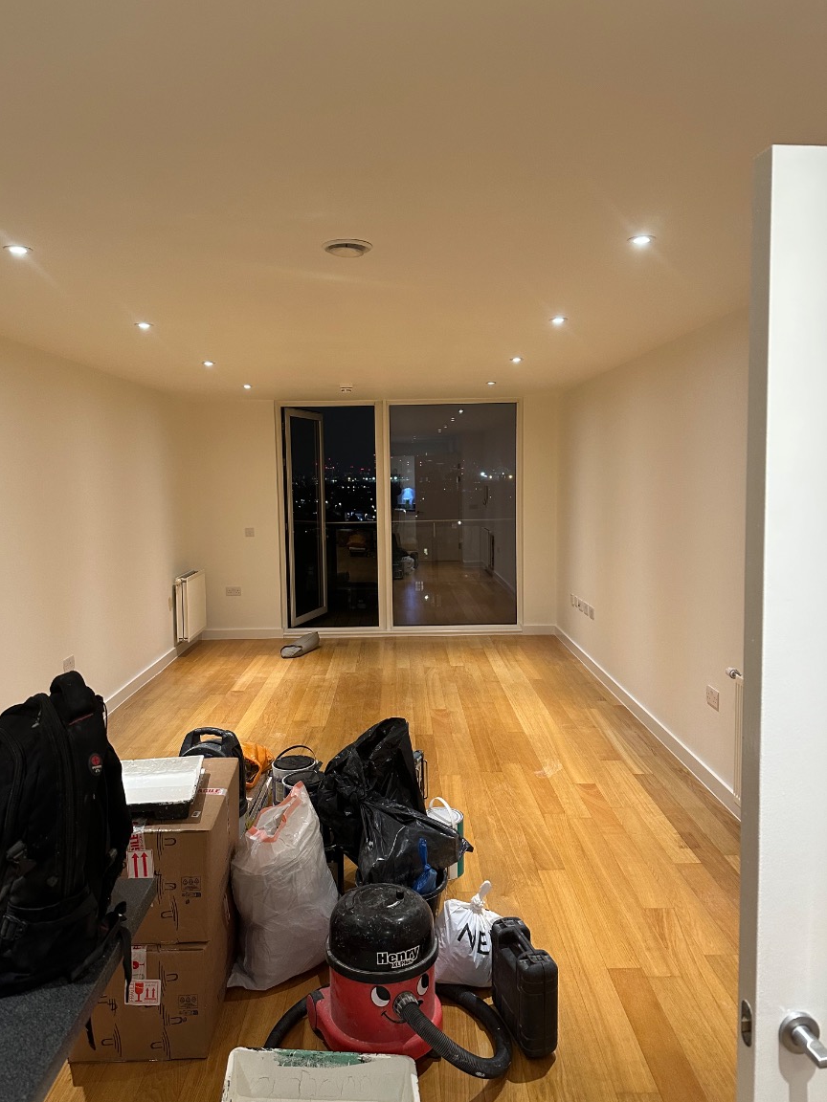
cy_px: 542
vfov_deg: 69.4
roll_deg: +1.6
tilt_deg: -5.0
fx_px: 796
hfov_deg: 54.9
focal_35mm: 25
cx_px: 398
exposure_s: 1/50
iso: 320
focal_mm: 6.86
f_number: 1.78
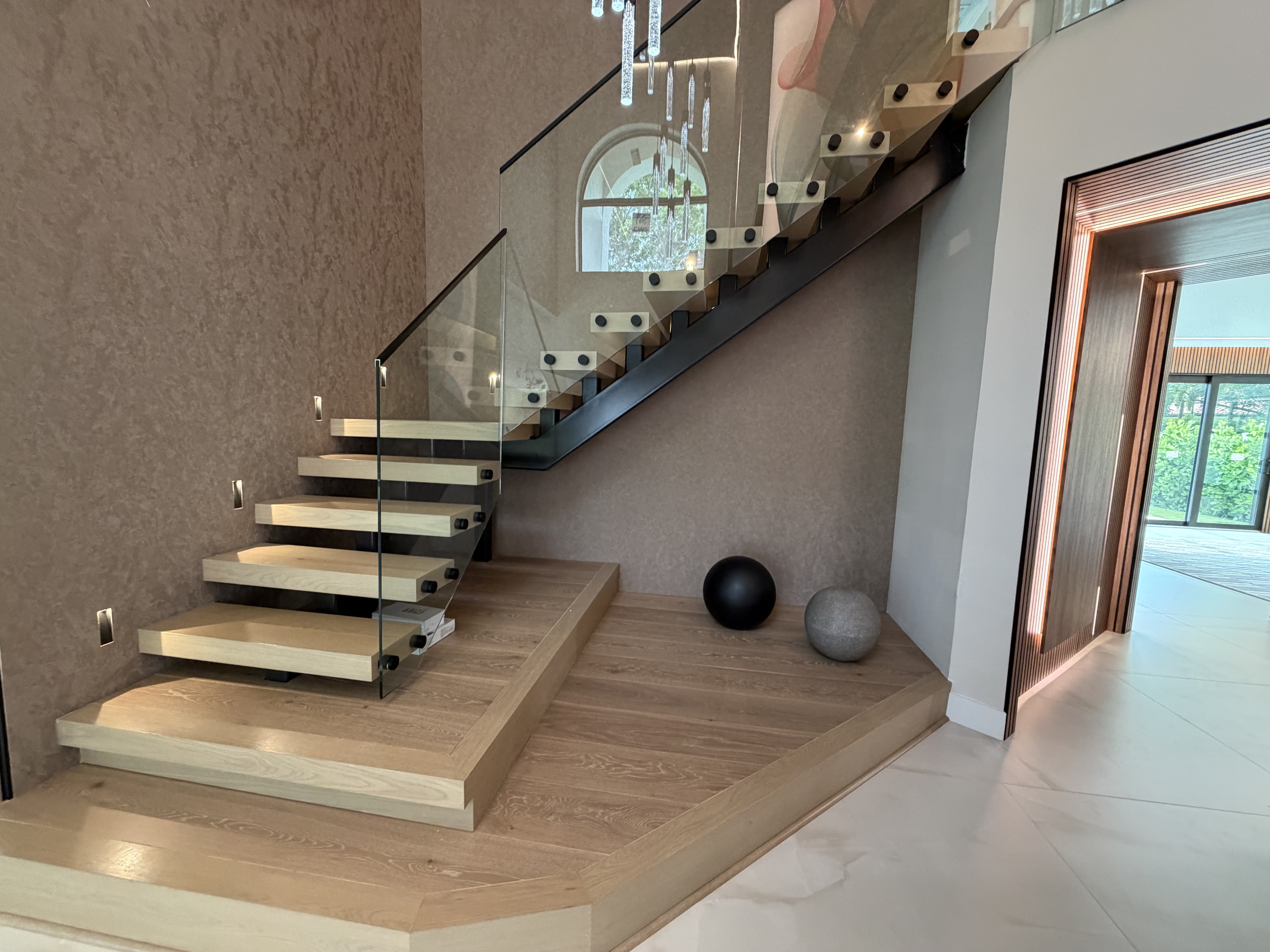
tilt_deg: -6.0
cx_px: 635
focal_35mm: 14
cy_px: 476
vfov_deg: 85.7
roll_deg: -1.4
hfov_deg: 102.1
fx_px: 514
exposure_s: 1/59
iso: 400
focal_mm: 2.22
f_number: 2.2
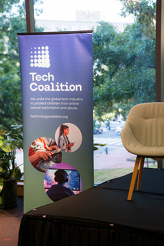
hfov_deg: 17.1
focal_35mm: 80
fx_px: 547
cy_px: 123
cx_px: 82
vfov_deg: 25.4
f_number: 3.5
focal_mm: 80
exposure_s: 1/200
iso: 500
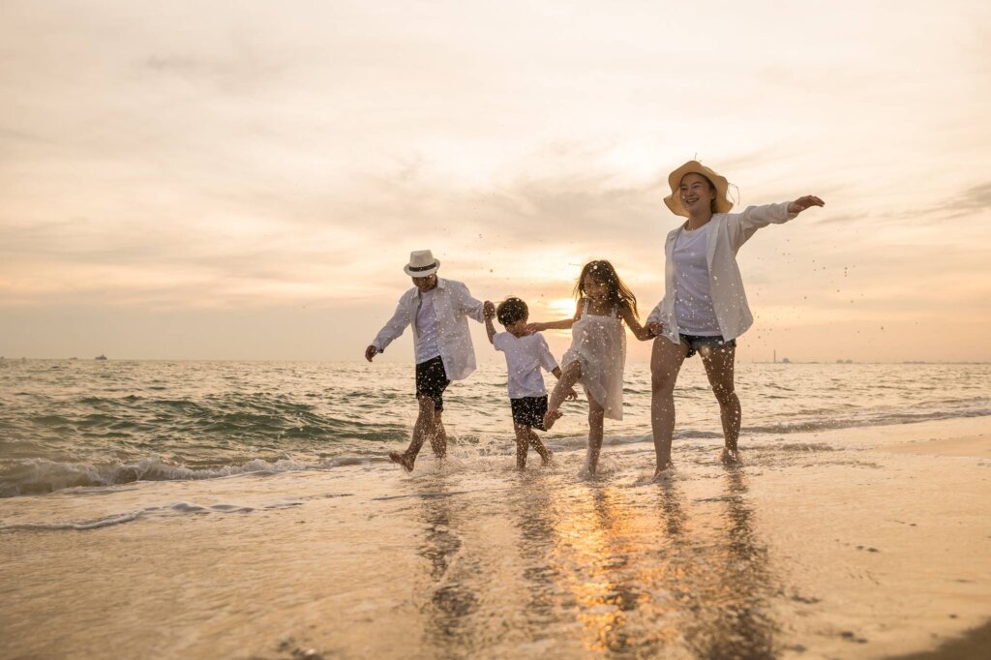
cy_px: 330
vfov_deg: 43.6
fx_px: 826
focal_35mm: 30
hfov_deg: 61.9
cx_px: 496
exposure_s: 1/800
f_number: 4
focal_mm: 30
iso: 400
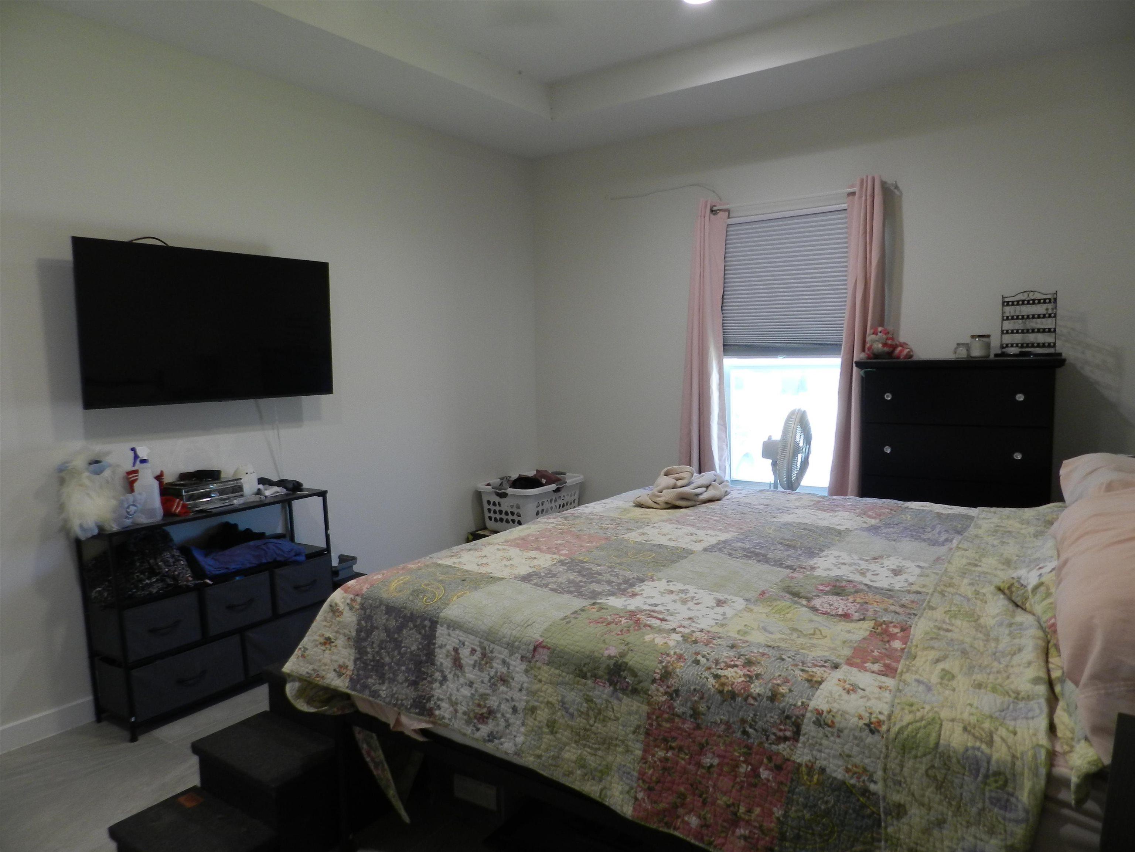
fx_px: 754
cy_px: 426
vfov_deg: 58.9
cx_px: 568
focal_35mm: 23
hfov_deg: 73.9
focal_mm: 4
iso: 200
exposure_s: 1/30
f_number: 3.4
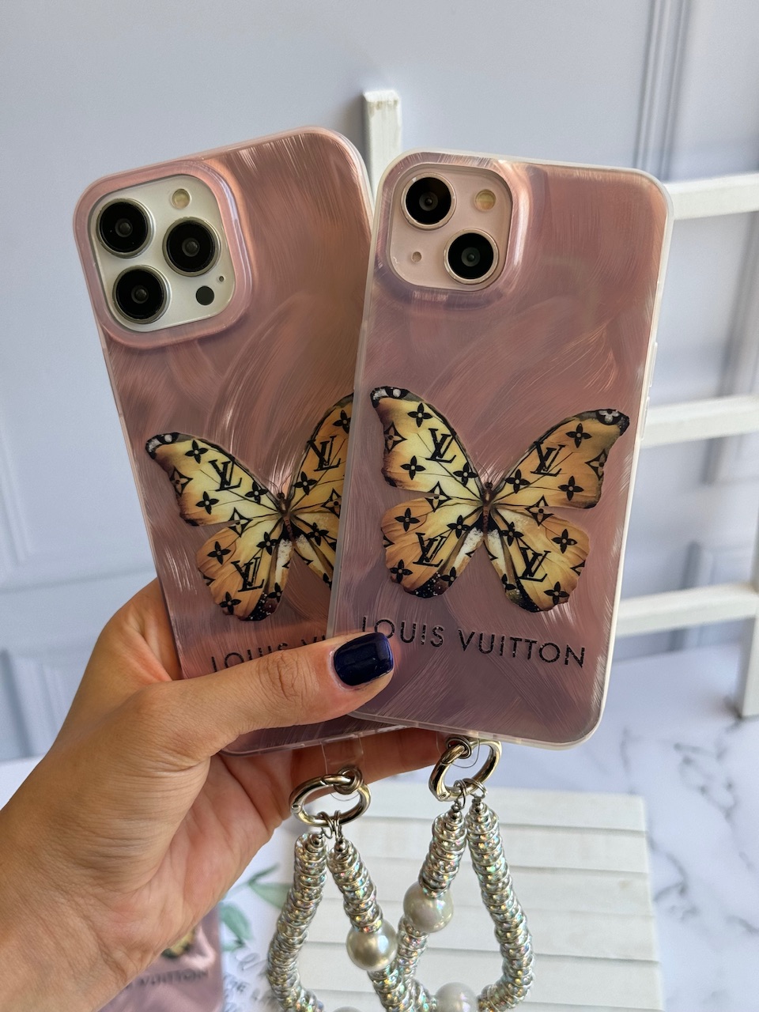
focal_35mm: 48
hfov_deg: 30.3
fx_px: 1403
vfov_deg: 39.7
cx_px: 380
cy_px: 506
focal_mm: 6.76
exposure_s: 1/593
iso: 64
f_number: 1.78
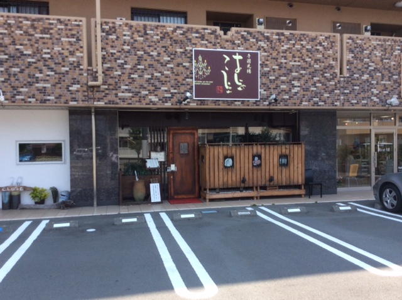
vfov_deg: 42.8
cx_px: 201
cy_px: 150
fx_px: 383
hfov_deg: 55.4
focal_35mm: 33
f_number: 2.4
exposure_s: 1/539
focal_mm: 3.3
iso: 32
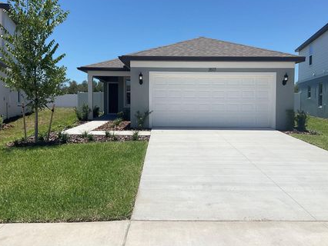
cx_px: 170
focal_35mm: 34
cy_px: 109
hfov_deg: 53.9
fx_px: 322
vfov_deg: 41.8
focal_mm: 3
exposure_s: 1/4065
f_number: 1.8
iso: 16
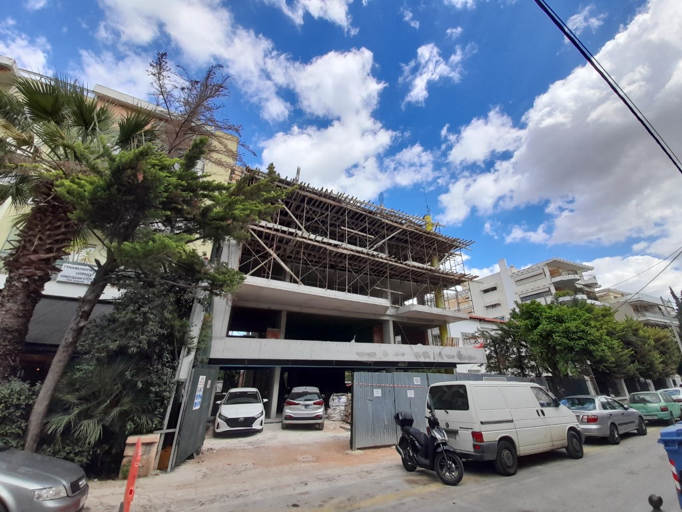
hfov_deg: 106.2
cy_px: 256
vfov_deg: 89.9
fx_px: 256
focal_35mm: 13
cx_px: 341
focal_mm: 1.42
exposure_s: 1/1011
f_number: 2.2
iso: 40
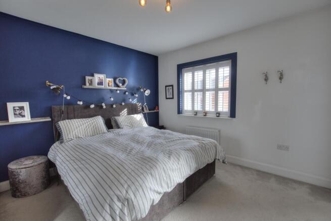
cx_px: 166
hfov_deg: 100.4
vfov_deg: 77.4
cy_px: 110
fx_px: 138
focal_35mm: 15
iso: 400
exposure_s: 1/30
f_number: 8
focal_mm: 10
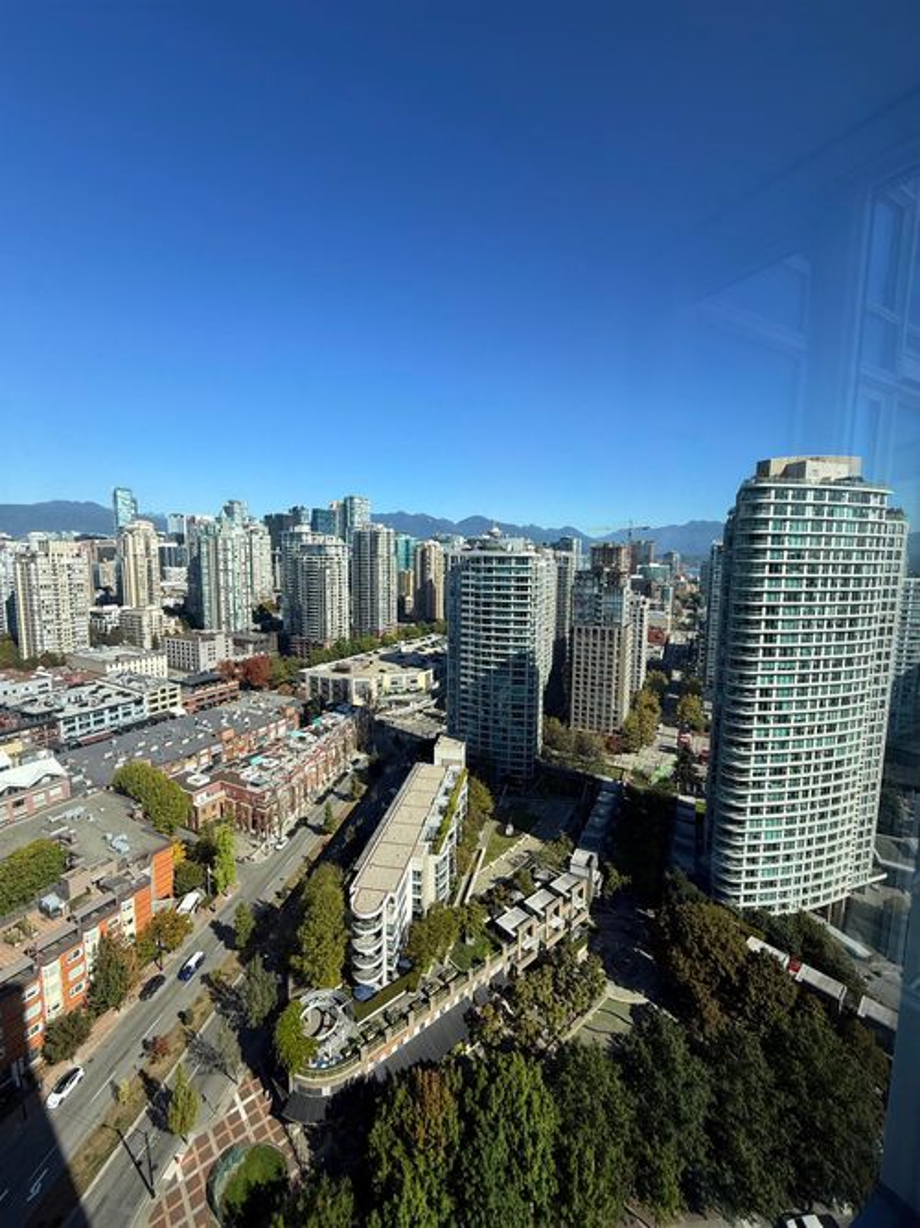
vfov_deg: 102.1
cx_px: 460
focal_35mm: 14
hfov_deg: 85.7
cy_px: 614
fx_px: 496
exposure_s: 1/1312
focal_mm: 2.22
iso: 50
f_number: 2.2
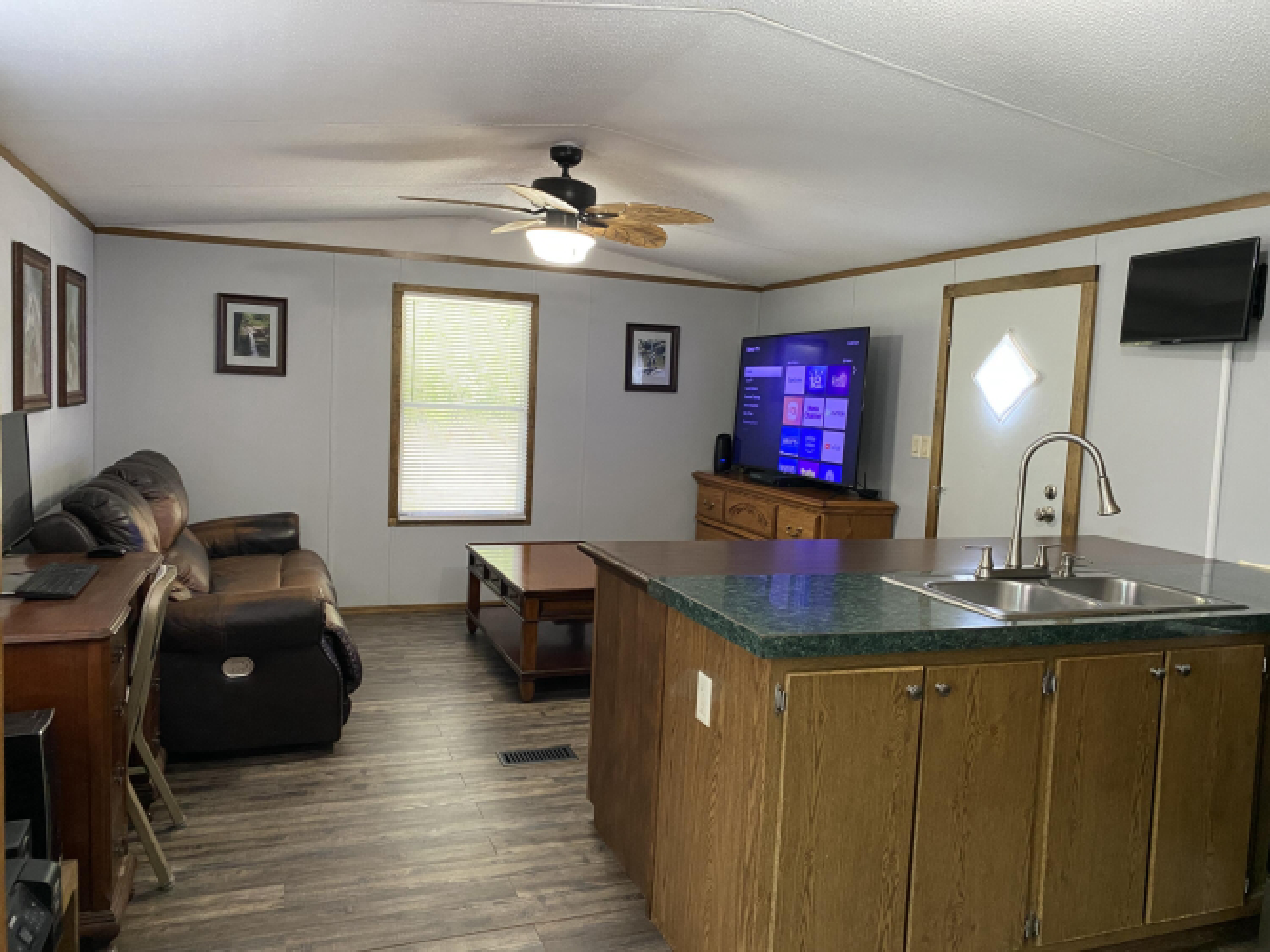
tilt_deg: -4.0
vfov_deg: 53.0
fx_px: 954
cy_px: 476
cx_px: 635
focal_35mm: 26
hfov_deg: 67.3
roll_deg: -2.6
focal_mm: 4.25
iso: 500
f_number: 1.8
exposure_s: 1/60
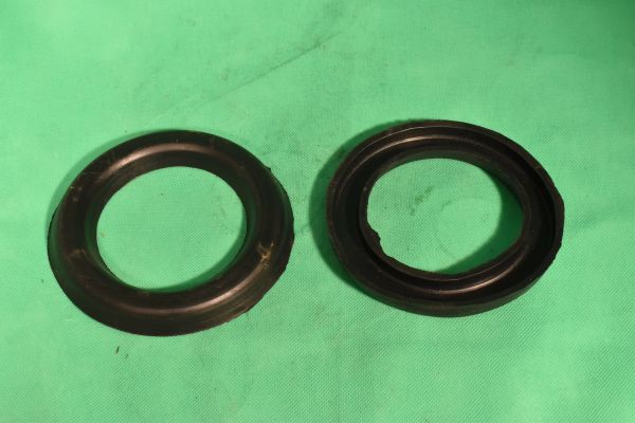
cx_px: 318
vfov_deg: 25.8
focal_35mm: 52
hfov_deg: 37.9
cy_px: 212
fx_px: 926
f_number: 14
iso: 2000
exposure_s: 1/60
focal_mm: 35
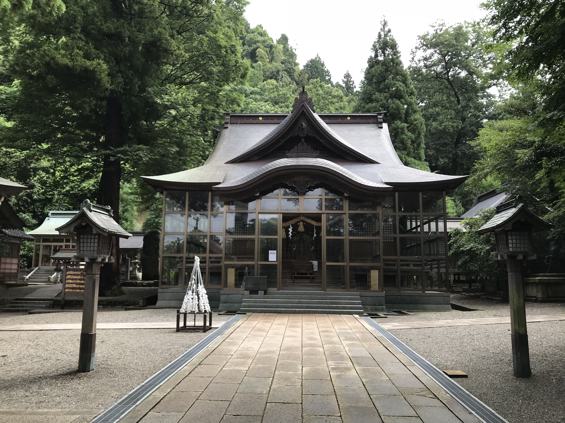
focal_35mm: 28
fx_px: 457
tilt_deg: +9.3
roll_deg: +0.5
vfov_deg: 49.7
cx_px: 282
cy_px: 212
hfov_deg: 63.4
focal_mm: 3.99
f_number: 1.8
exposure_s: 1/449
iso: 20
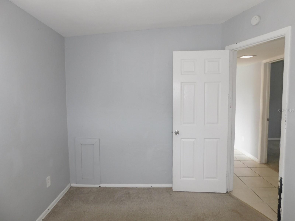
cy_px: 110
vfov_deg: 58.9
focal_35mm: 23
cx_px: 148
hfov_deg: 73.9
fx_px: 196
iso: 200
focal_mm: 4
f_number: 3
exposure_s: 1/30
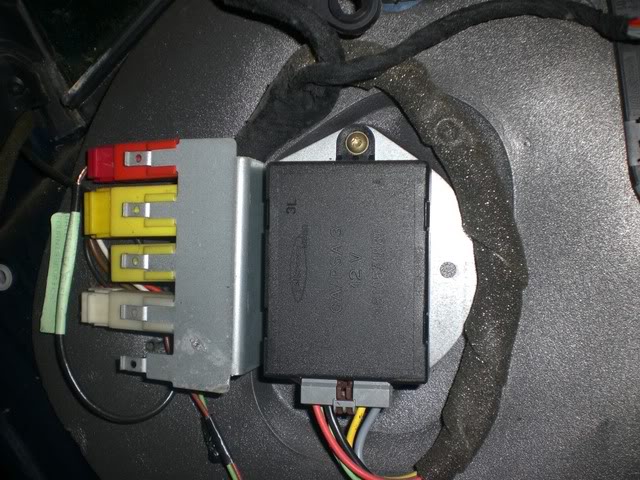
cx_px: 320
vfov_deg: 37.7
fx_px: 703
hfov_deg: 49.0
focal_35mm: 38
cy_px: 240
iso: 50
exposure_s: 1/60
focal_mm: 6.3
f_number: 3.1
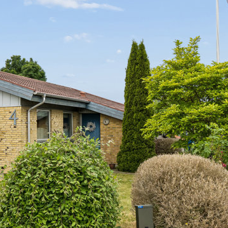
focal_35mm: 54
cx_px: 17
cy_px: 131
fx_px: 402
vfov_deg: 31.6
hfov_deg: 30.1
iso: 250
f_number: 8
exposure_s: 1/400
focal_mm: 19
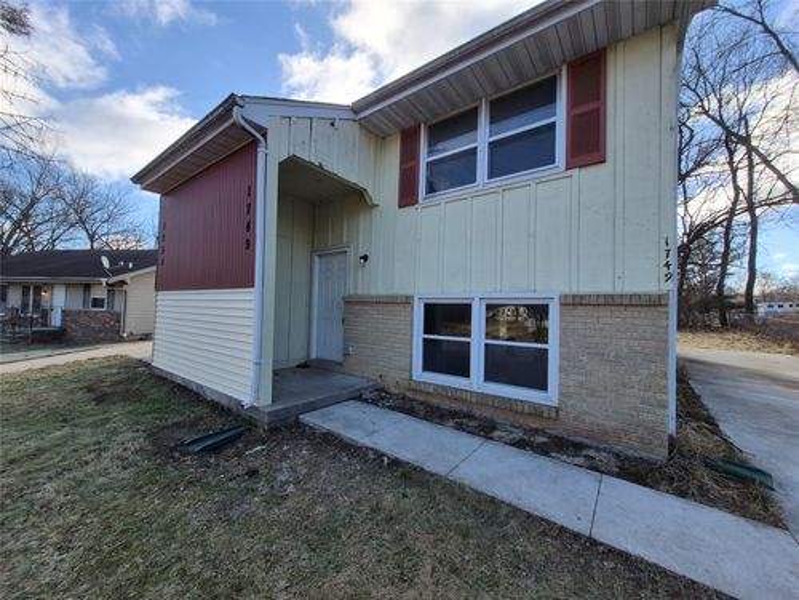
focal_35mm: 13
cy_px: 300
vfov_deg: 89.9
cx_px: 400
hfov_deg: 106.2
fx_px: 300
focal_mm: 1.74
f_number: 2.2
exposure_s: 1/810
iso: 40
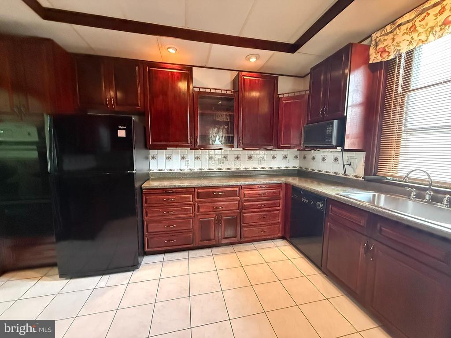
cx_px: 226
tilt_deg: -6.3
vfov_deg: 85.7
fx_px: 182
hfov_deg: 102.1
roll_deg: +0.2
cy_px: 169
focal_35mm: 14
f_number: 2.2
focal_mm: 2.22
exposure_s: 1/60
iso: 1250
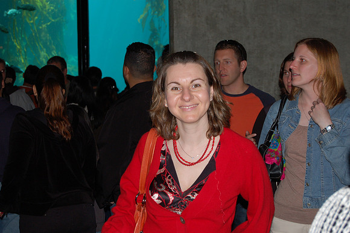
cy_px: 116
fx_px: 802
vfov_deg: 16.5
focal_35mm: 82
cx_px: 175
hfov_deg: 24.6
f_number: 5.6
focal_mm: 55
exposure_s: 1/60
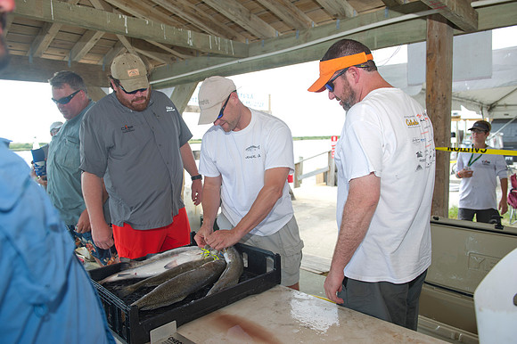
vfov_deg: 47.9
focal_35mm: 27
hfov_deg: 67.4
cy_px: 172
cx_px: 258
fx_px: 388
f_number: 4
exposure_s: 1/200
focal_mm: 27
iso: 125
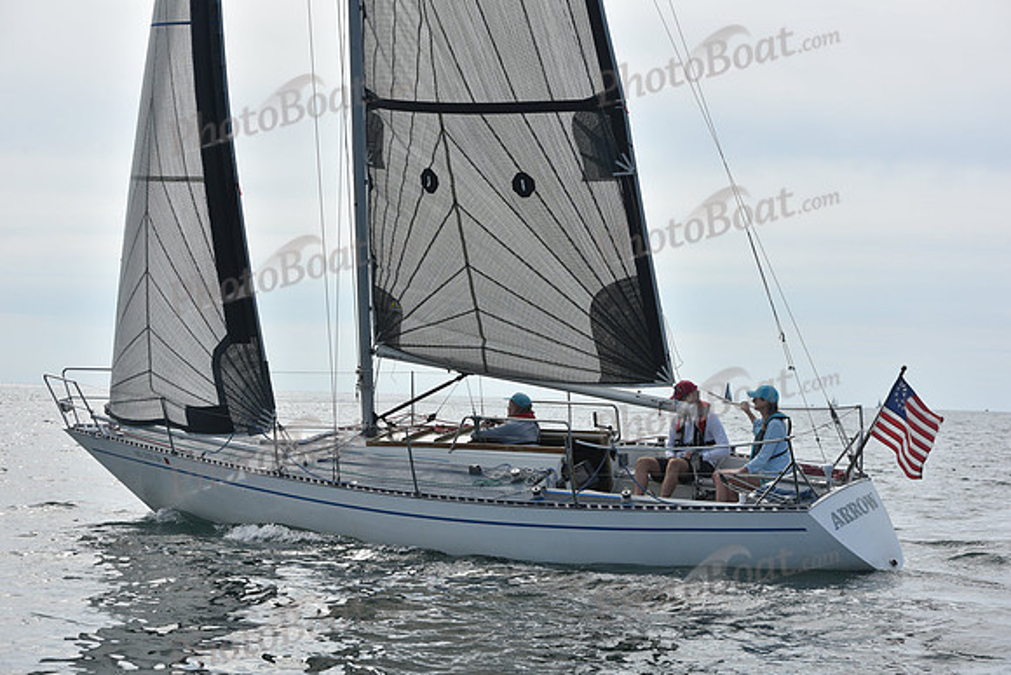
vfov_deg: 19.5
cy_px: 338
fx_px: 1966
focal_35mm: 70
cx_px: 506
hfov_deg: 28.8
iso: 320
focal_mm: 70
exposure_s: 1/1250
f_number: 9
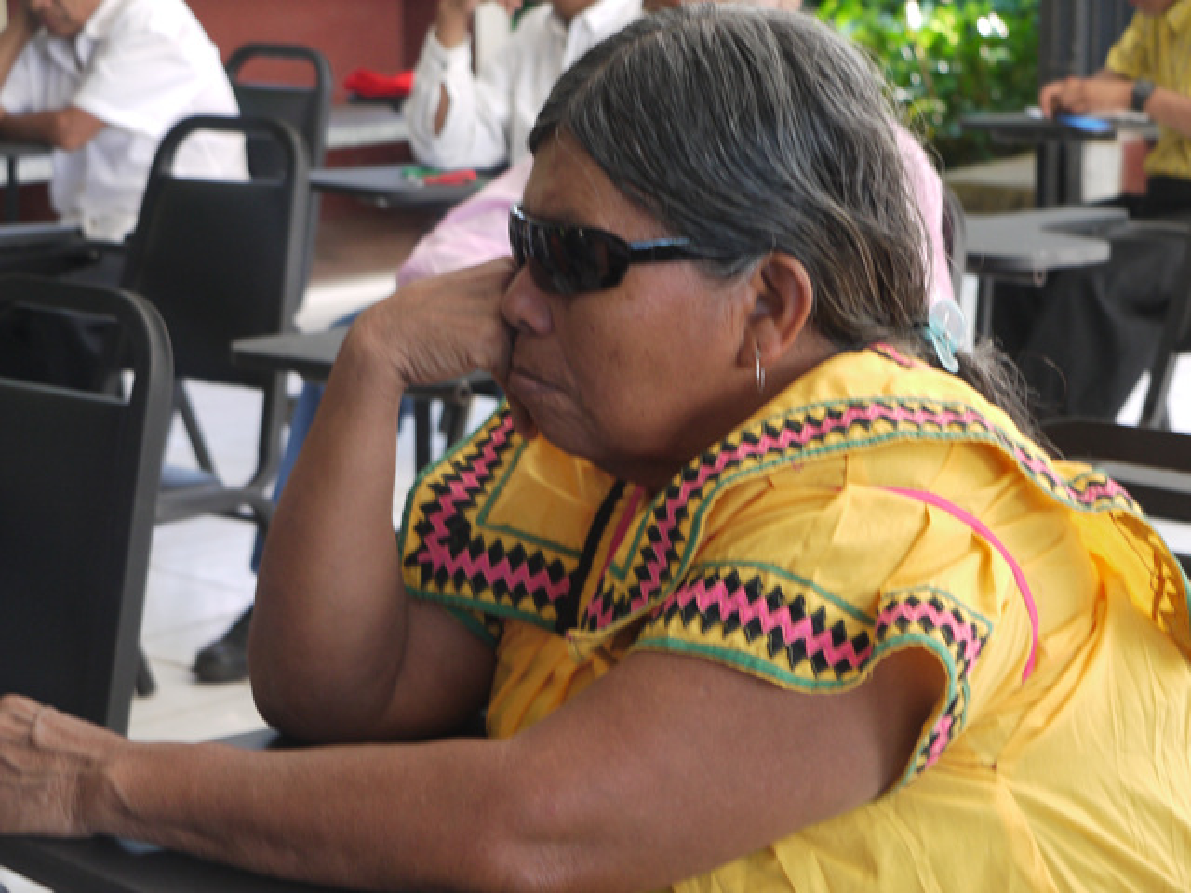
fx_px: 3097
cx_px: 596
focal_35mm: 90
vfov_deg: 16.4
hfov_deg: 21.8
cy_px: 446
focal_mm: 45
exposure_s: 1/50
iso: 400
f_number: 5.6
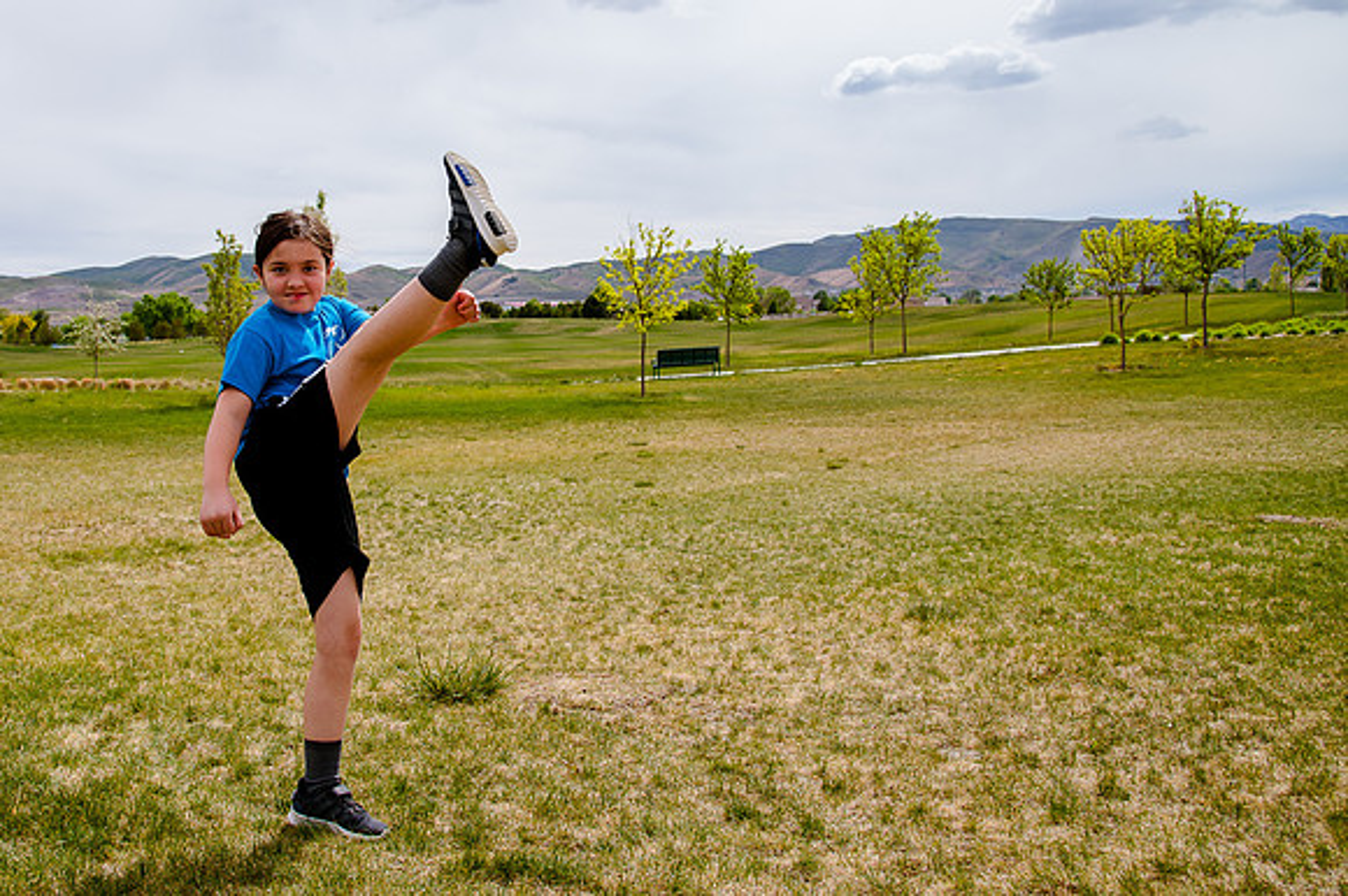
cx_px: 468
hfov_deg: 53.2
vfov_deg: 37.2
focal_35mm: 35
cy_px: 311
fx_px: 1319
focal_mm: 27
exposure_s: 1/640
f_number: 6.3
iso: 200
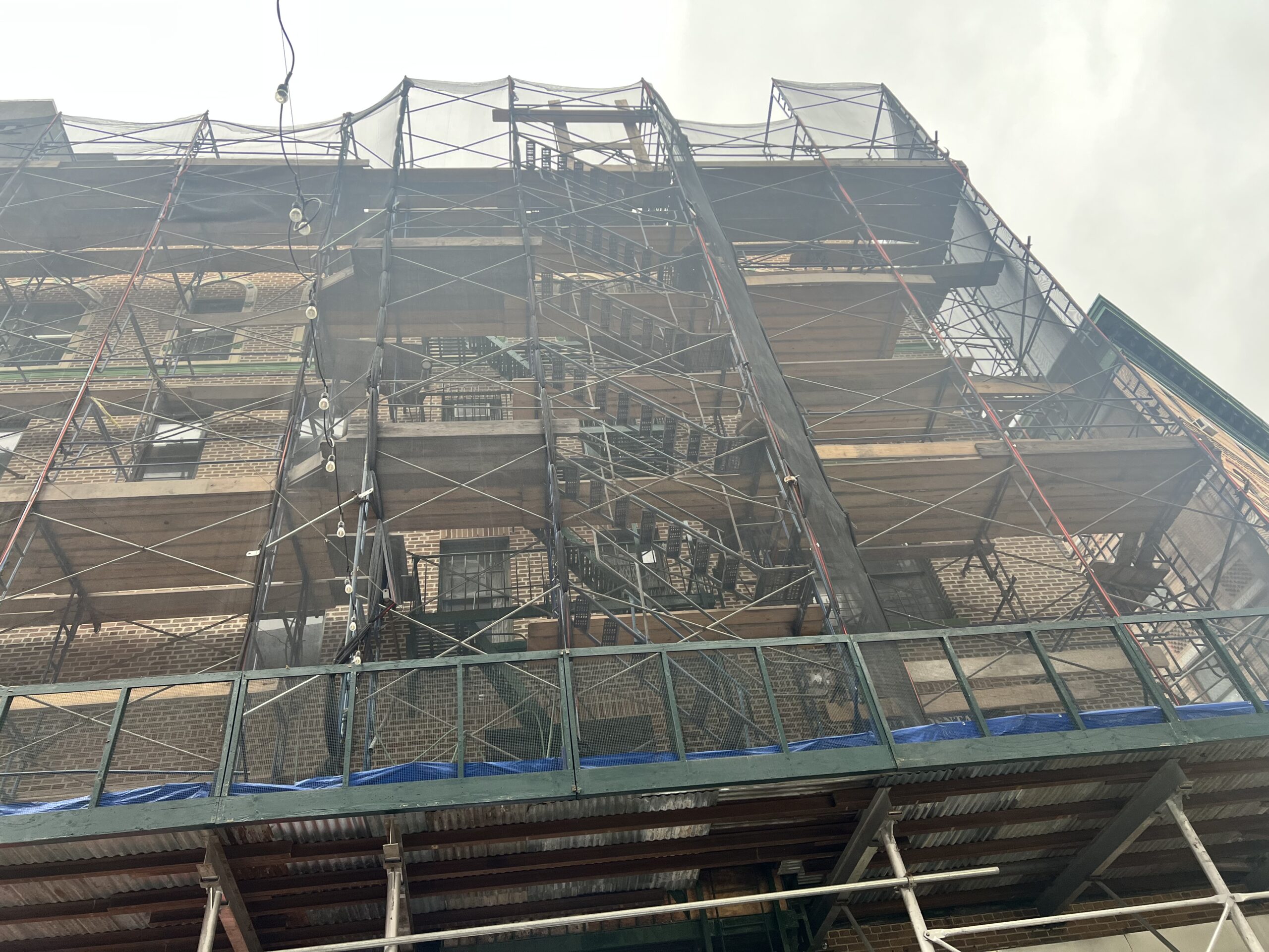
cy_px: 476
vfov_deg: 53.1
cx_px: 634
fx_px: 953
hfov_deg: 67.3
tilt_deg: +42.3
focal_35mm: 26
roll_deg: +9.9
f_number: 1.5
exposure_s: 1/121
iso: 80
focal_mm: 5.7
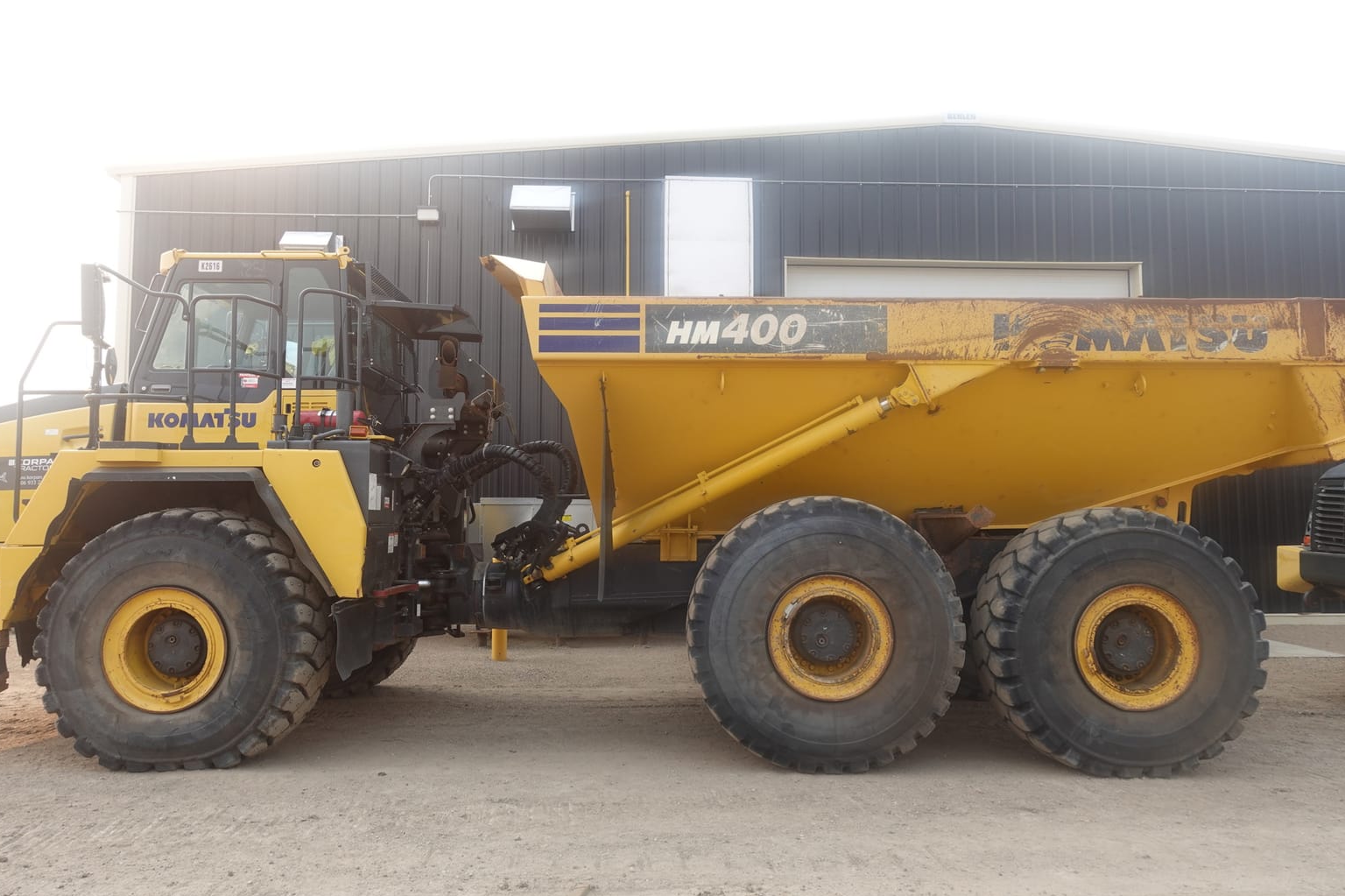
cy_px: 462
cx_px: 660
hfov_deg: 71.5
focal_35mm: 25
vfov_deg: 51.2
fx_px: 934
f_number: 4
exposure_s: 1/200
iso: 125
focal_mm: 9.4
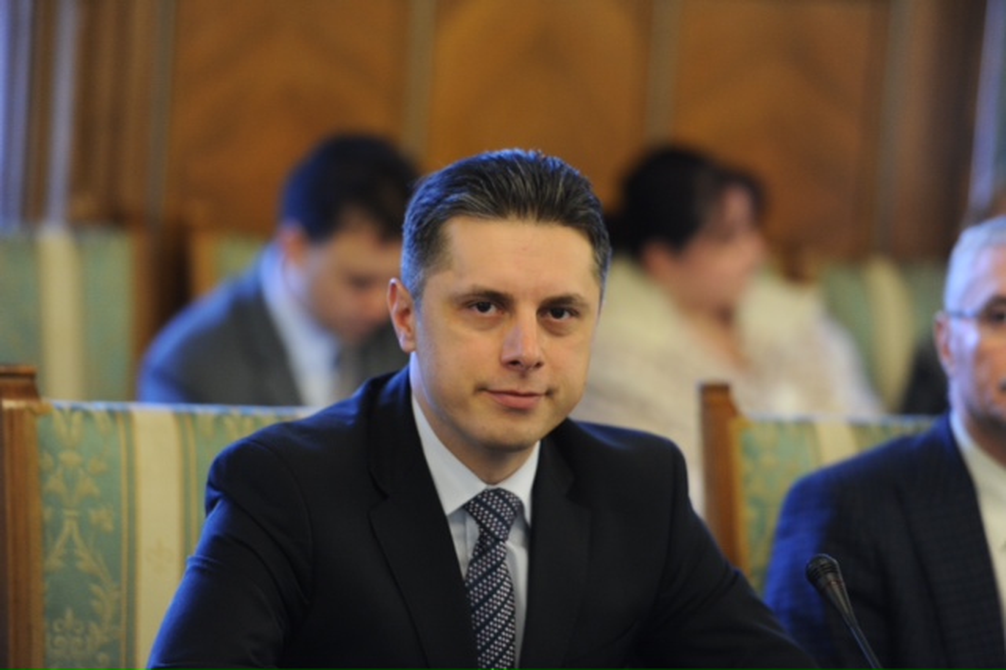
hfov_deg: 10.3
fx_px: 5586
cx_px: 503
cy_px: 335
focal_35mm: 200
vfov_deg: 6.9
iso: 2000
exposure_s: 1/80
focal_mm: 200
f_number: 3.2
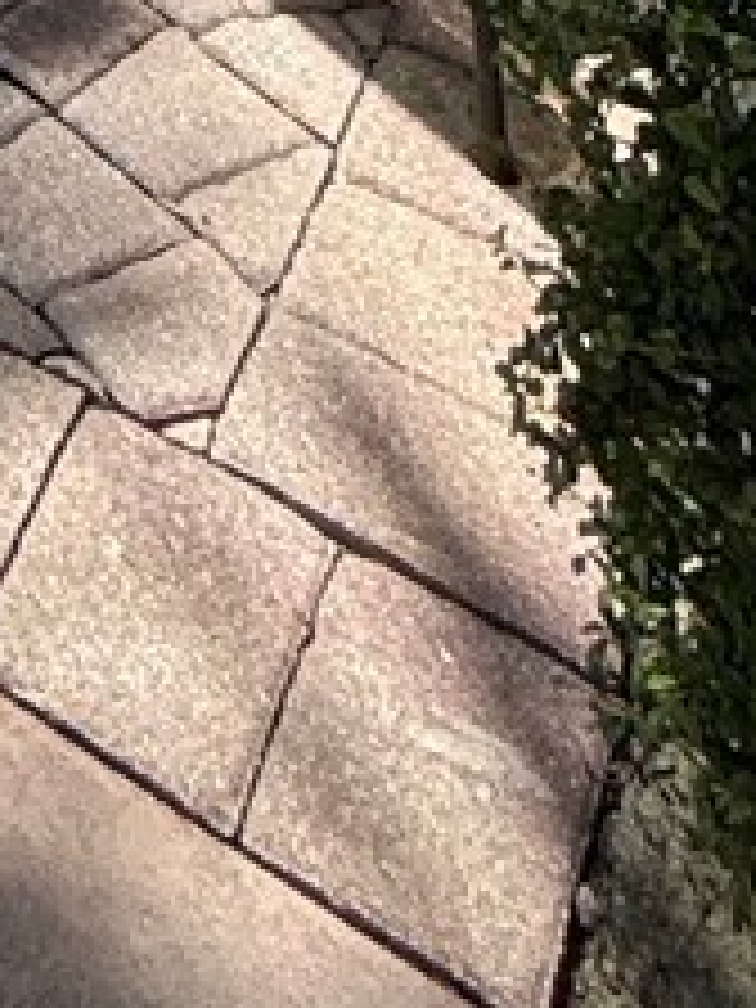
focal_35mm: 100
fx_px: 2912
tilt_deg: +5.2
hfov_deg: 11.1
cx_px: -1318
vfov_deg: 10.0
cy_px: -2394
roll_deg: -1.4
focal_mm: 2.22
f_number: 2.2
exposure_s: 1/1033
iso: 64
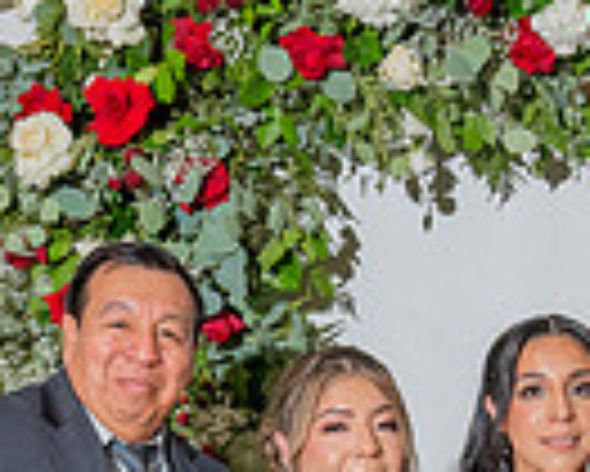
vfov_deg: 9.2
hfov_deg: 12.0
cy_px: 896
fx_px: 2778
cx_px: 576
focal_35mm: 159
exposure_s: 1/200
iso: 800
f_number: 5.6
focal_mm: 34.5
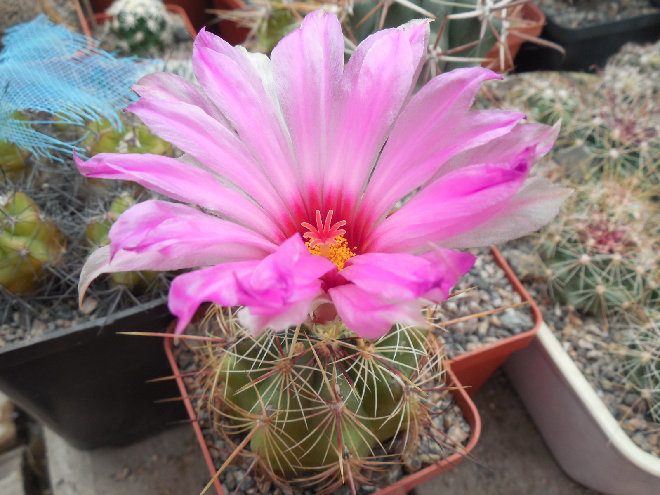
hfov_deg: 58.4
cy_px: 248
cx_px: 330
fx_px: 591
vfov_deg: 45.4
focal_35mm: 31
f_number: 3.6
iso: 125
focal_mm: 5.6
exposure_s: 1/200
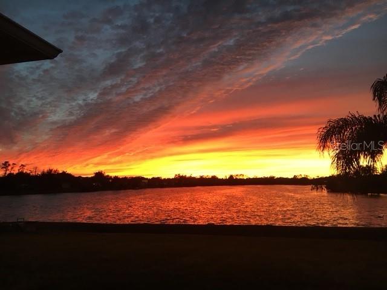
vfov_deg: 48.2
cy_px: 145
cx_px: 194
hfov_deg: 61.7
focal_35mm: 29
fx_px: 324
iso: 80
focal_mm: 4.15
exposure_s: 1/30
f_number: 2.2
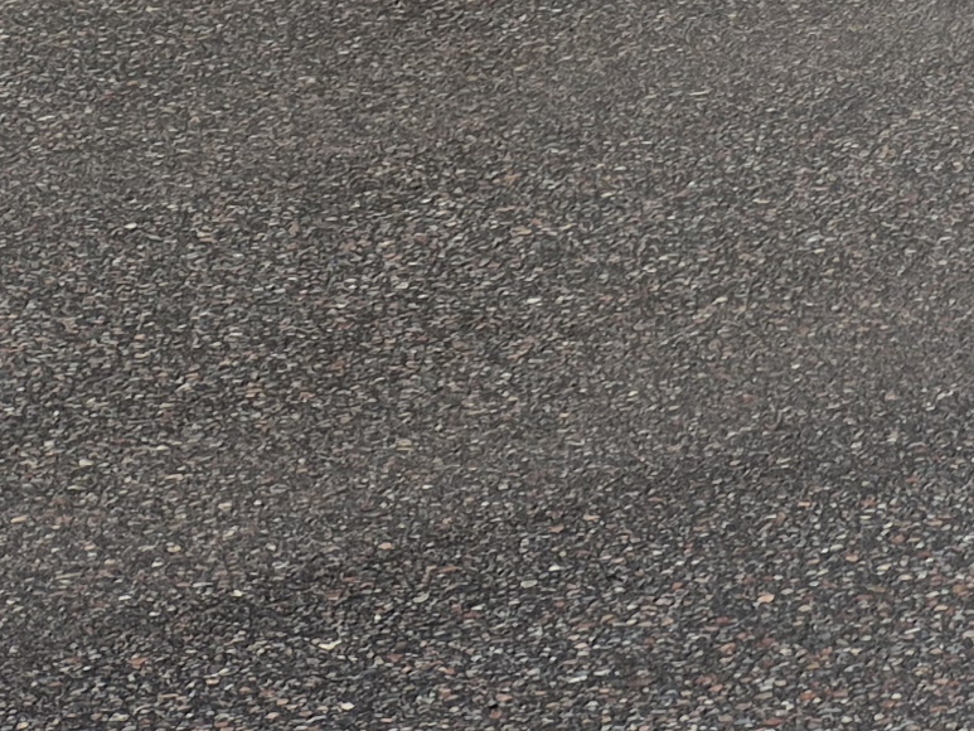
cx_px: 1974
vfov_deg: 10.9
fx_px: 3349
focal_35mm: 119
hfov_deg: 13.9
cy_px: -920
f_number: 1.8
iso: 40
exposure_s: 1/180
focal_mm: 5.4
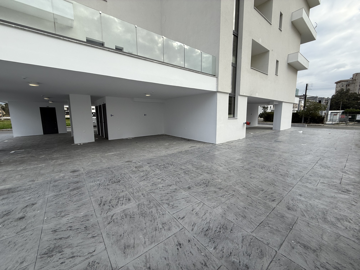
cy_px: 135
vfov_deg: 85.7
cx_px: 180
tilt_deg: -7.1
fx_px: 146
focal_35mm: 14
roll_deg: +0.7
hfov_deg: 102.1
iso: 50
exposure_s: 1/830
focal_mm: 2.22
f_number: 2.2
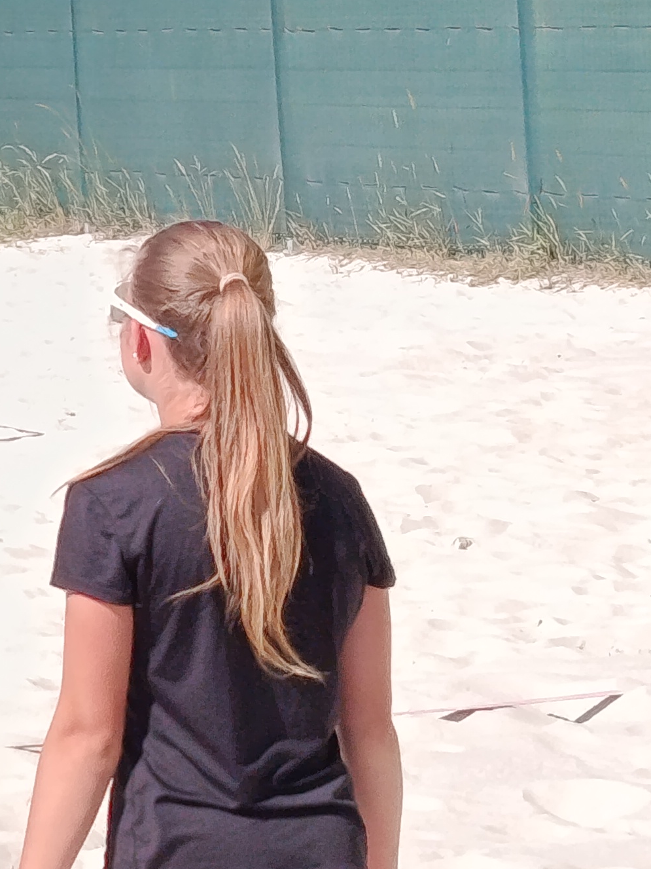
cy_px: 37
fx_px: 5442
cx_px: -531
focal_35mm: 217
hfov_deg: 6.7
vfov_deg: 9.1
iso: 50
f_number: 1.7
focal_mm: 5.24
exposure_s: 1/554
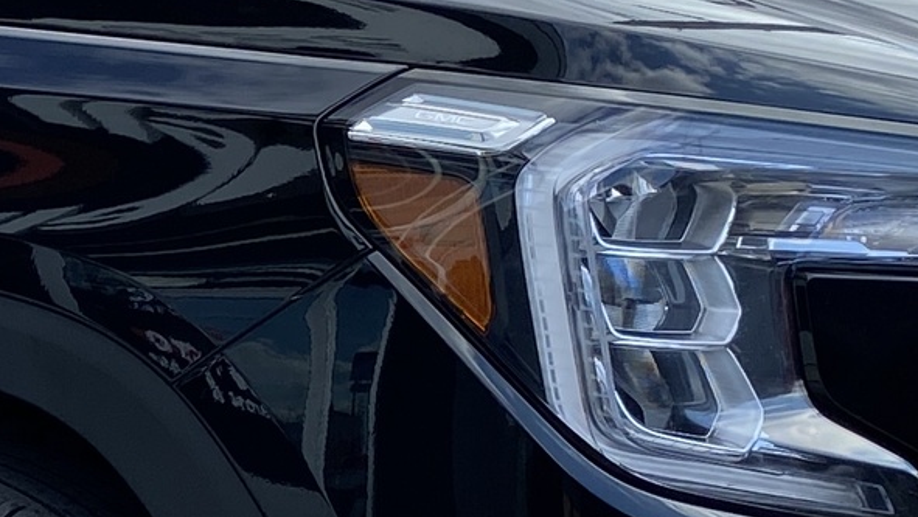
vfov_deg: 8.8
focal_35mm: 138
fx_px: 3361
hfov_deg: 14.8
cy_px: 416
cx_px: -336
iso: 32
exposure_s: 1/884
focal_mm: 4.25
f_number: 1.8
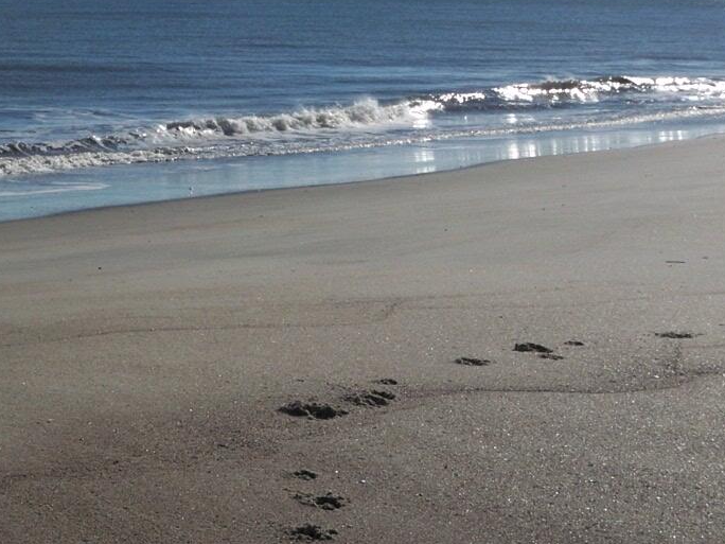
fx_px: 1801
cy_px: 158
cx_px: 138
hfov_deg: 22.4
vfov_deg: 17.1
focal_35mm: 86
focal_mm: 8
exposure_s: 1/500
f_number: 7.1
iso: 50
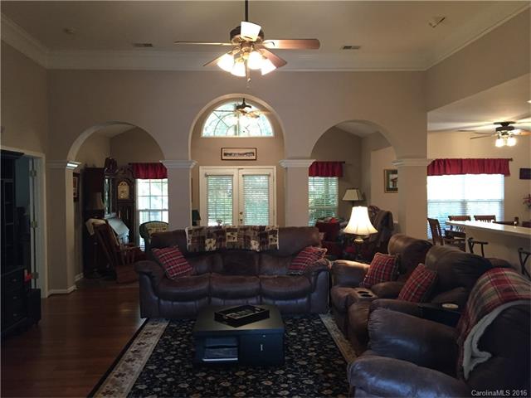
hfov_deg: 61.7
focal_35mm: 29
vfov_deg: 48.2
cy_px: 199
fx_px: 445
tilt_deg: -0.8
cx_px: 266
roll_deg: -0.4
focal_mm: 4.15
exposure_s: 1/30
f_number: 2.2
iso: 200
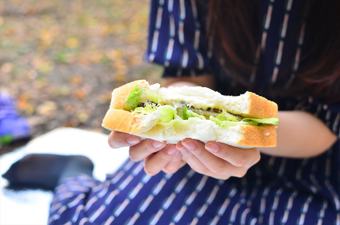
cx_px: 170
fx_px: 495
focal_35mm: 52
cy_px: 112
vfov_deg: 25.6
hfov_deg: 37.9
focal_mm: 35
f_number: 3.2
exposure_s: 1/50
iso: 200
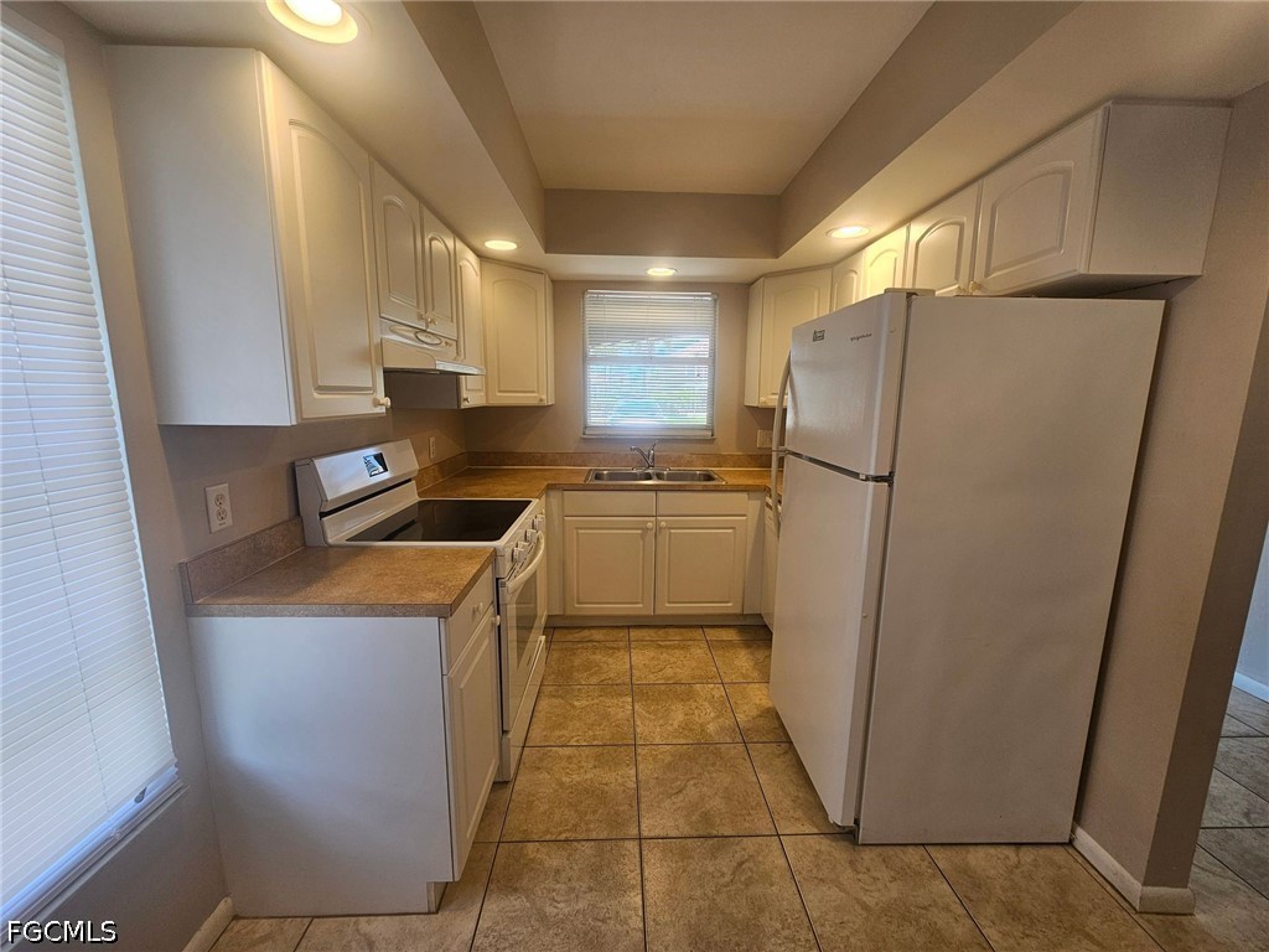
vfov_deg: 89.9
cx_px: 634
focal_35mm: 13
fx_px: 477
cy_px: 476
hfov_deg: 106.2
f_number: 2.2
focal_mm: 2.2
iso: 50
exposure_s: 1/60
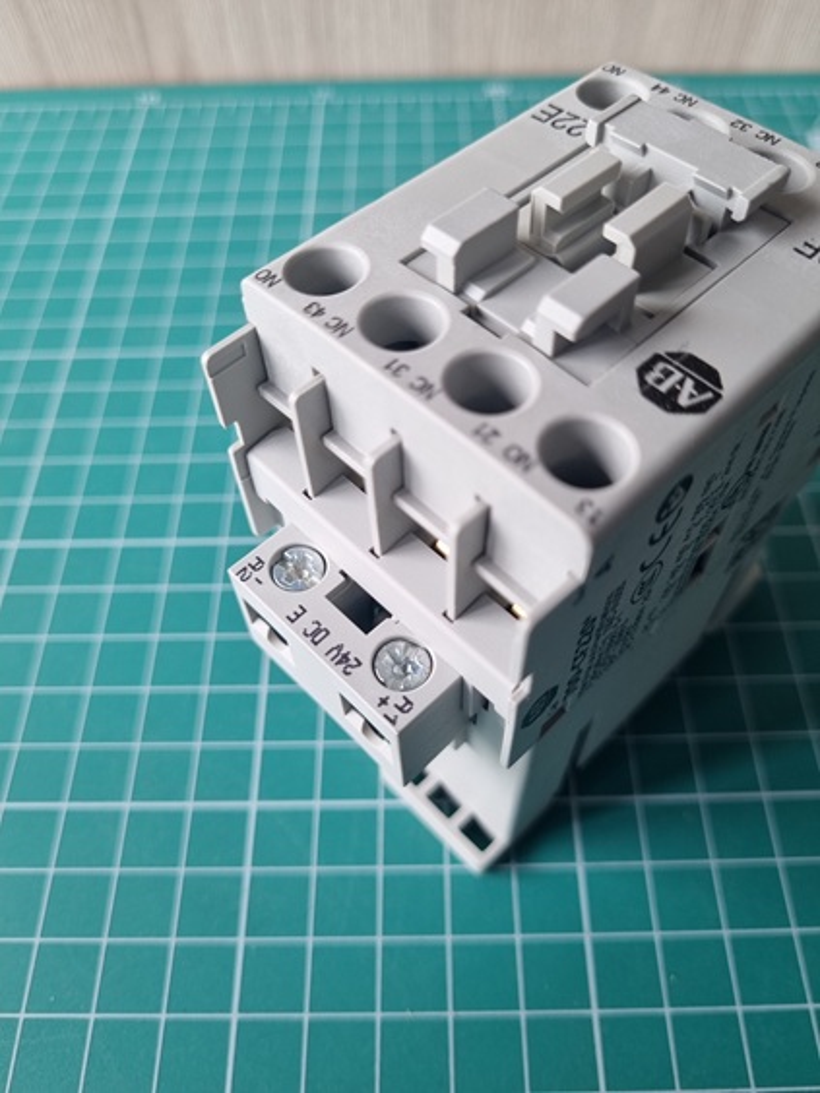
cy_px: 546
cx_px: 410
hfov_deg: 53.1
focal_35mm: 26
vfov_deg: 67.3
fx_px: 821
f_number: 1.8
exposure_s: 1/146
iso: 50
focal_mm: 5.4
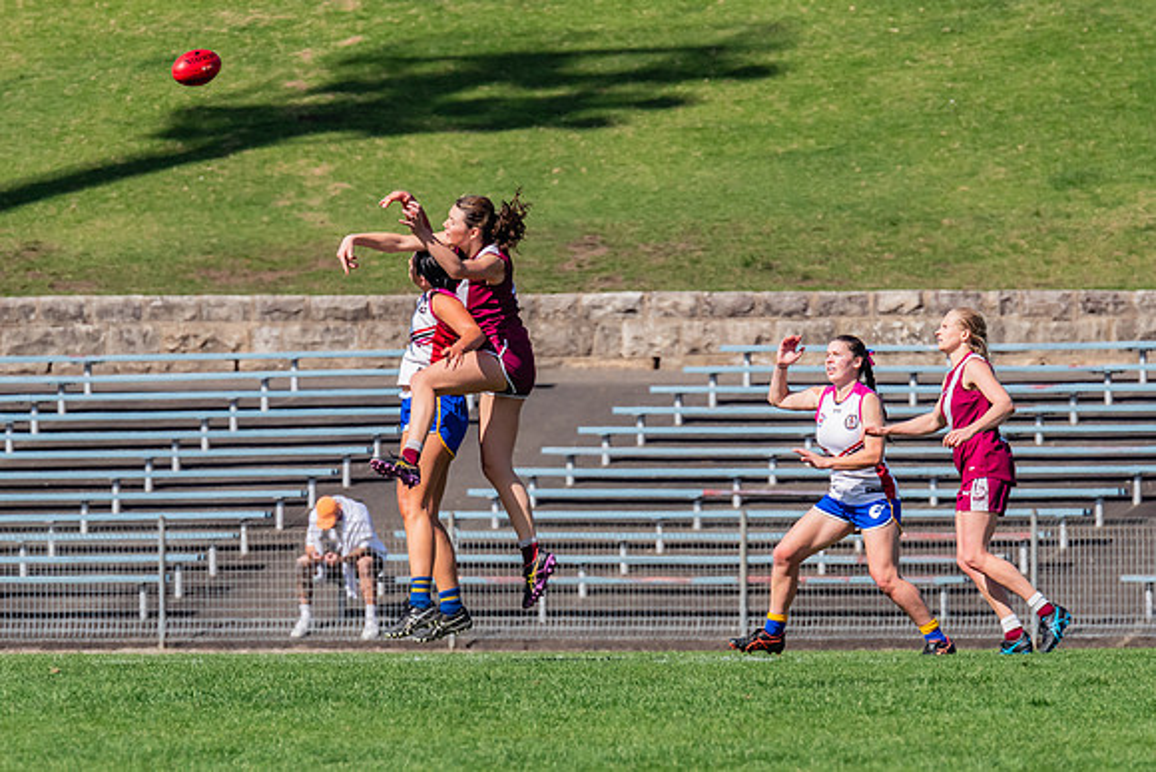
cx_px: 481
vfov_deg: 2.3
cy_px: 431
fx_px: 18950
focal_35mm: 590
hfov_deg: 3.5
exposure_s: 1/1250
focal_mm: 420
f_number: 11
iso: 800
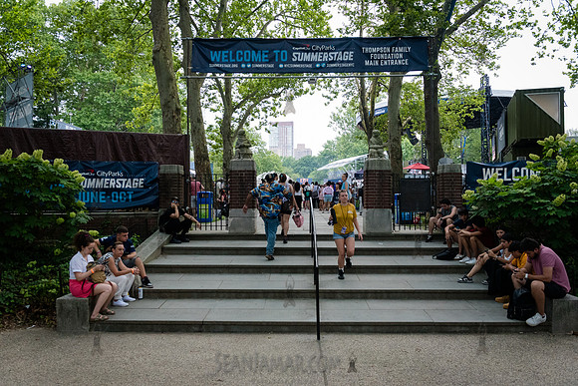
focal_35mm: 32
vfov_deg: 41.0
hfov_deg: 58.5
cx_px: 289
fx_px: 516
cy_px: 193
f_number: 4.5
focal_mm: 32
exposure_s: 1/250
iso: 4000
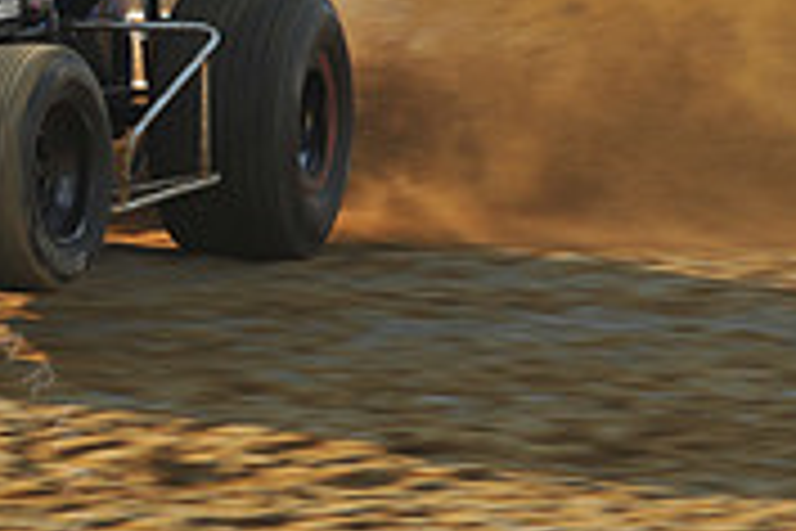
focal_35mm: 590
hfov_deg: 3.5
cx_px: -180
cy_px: 104
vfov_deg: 2.3
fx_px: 13045
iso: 400
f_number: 9
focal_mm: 180
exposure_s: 1/320
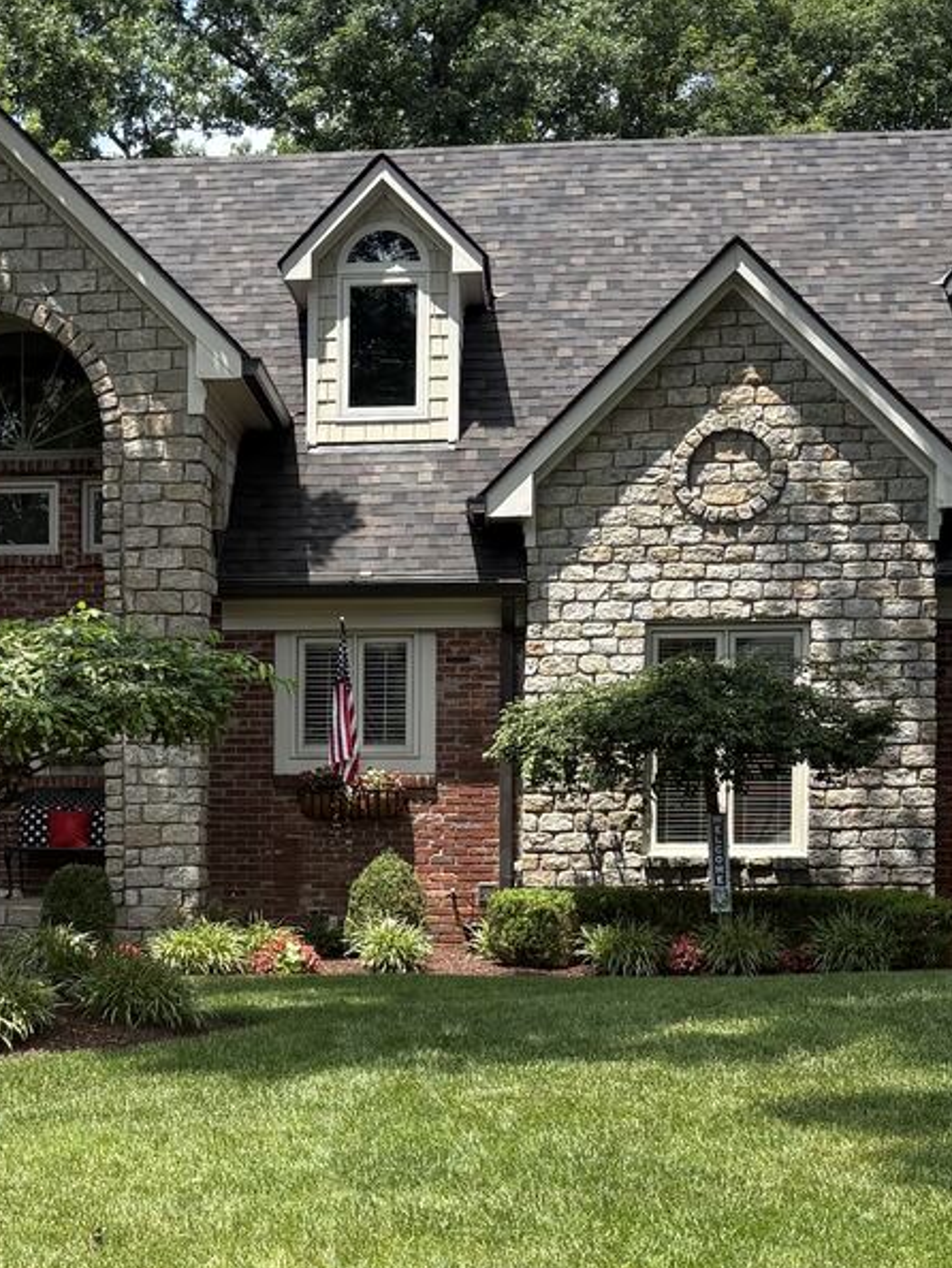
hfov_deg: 20.7
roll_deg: +0.0
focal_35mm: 70
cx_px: 158
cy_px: 882
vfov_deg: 27.5
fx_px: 2565
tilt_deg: +1.7
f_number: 1.6
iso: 50
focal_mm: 5.96
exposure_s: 1/1517
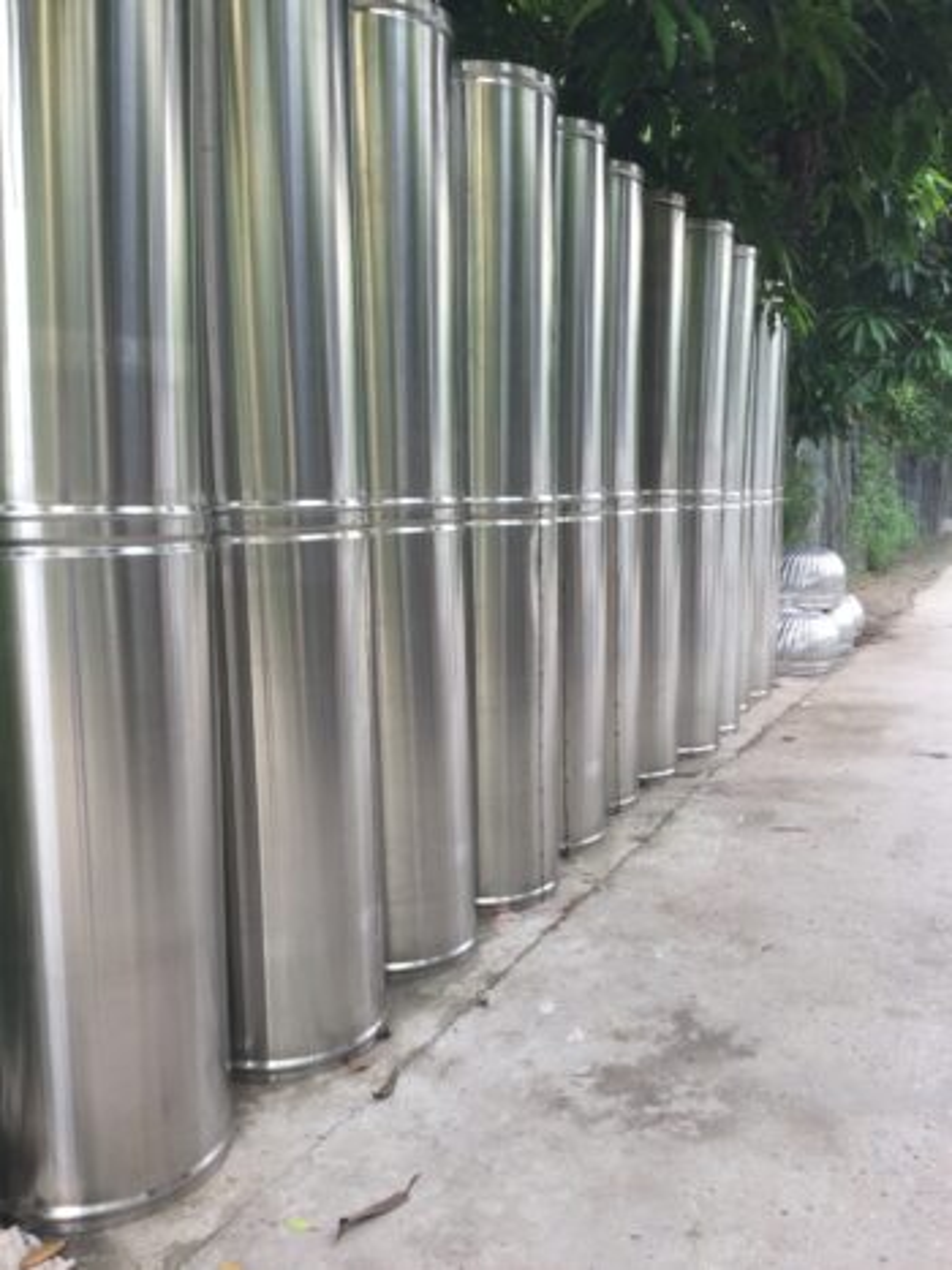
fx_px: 1137
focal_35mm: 31
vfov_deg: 58.4
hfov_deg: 45.4
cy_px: 635
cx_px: 476
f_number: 2.4
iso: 40
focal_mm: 3.3
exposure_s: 1/100
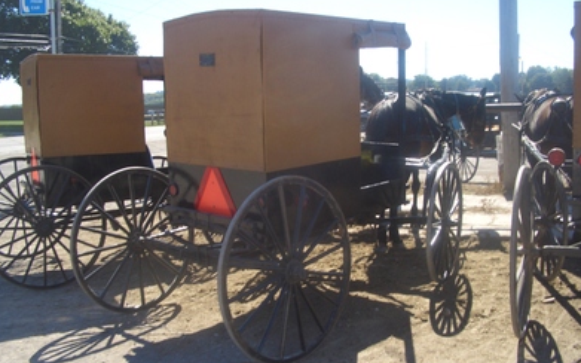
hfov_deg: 51.6
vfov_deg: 33.5
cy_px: 201
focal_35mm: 38
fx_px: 601
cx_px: 290
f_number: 4.3
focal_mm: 5.8
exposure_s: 1/200
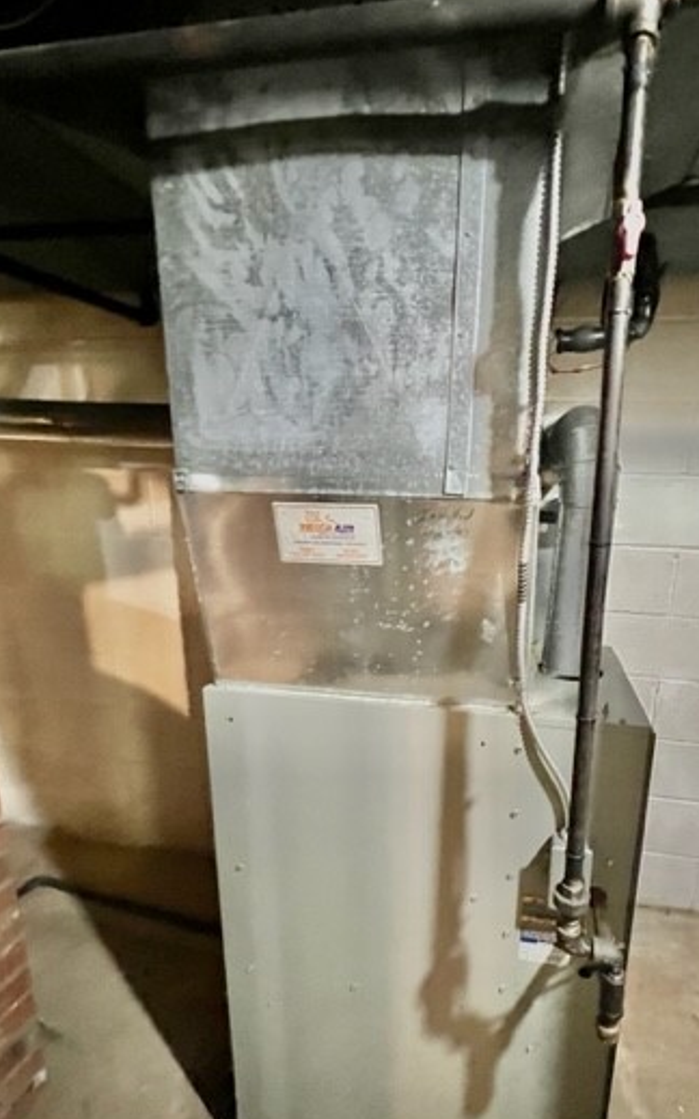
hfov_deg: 66.8
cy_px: 630
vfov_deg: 93.9
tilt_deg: -11.3
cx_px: 440
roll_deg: -2.5
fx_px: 519
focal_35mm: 17
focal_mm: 1.57
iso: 1250
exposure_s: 1/40
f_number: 1.8
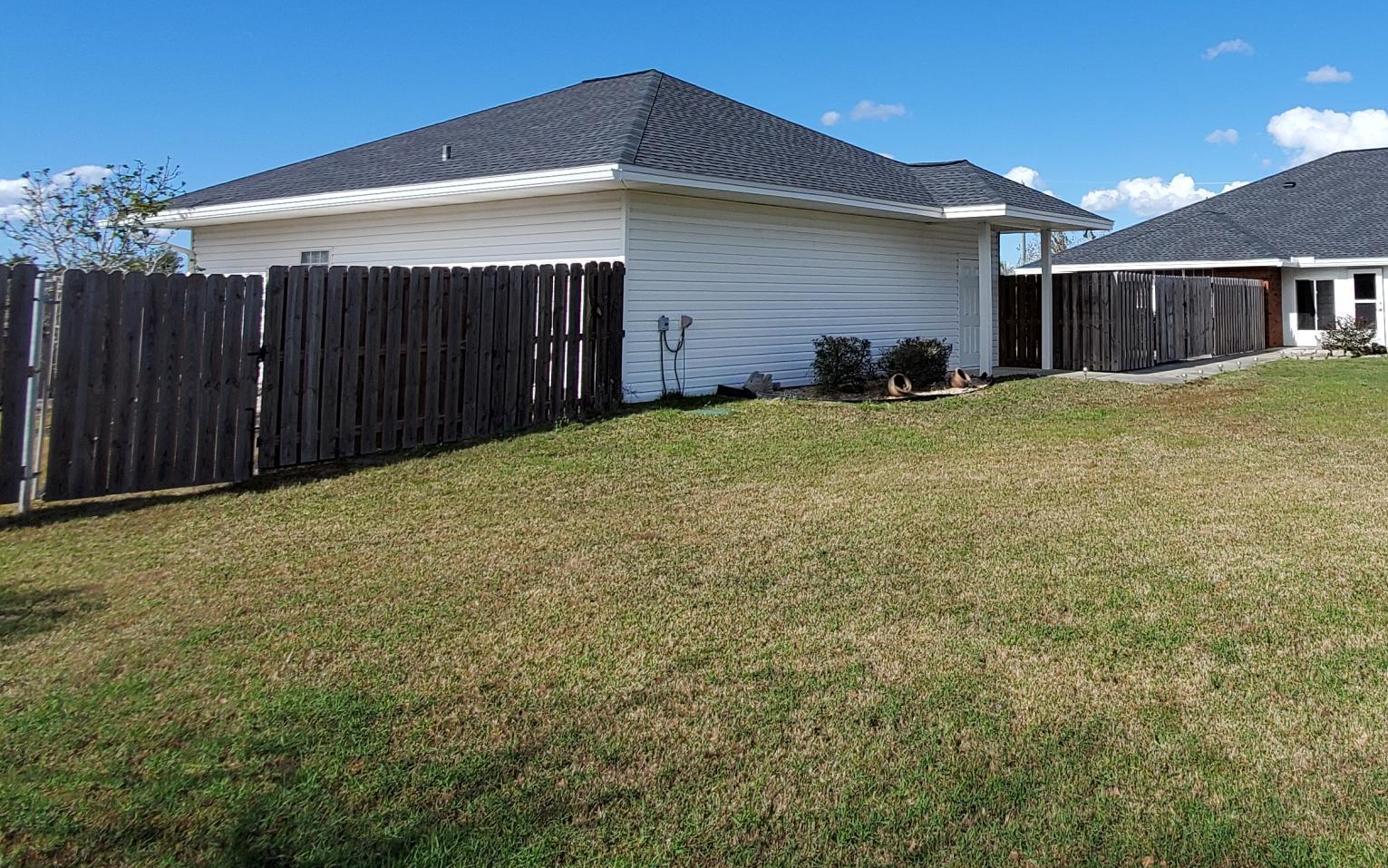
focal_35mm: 27
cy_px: 191
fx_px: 1021
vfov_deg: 44.1
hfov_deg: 65.1
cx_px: 1005
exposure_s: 1/1238
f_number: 2.2
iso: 50
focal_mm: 1.8
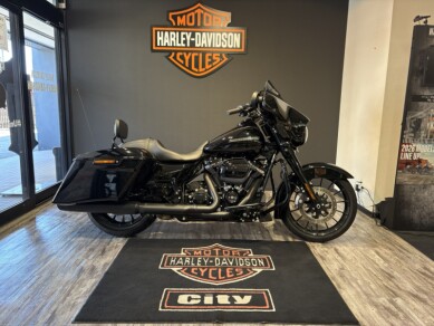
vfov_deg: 53.1
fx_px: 326
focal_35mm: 26
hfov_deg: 67.3
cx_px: 217
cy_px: 163
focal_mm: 5.96
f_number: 1.6
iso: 125
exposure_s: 1/60
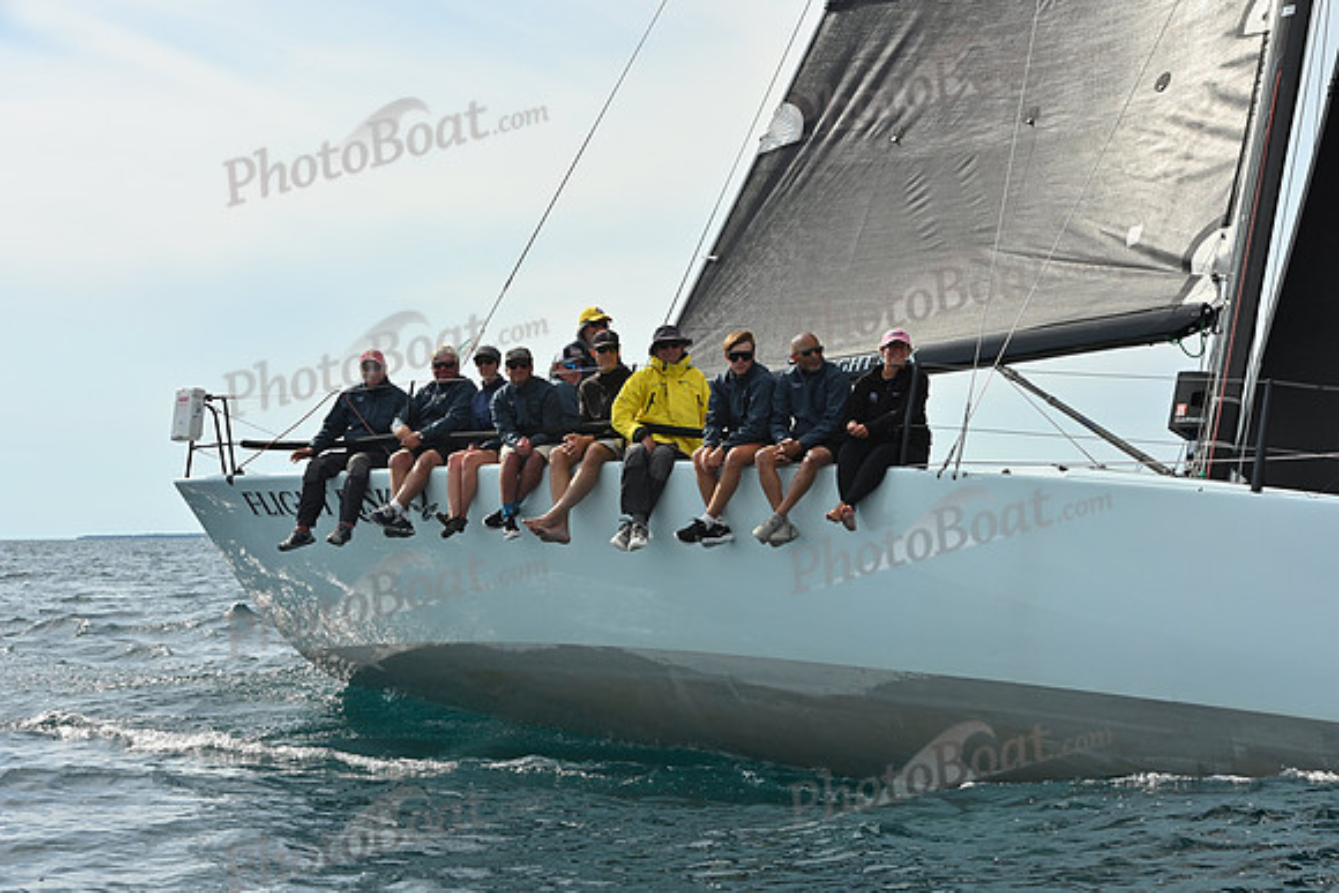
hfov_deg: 28.8
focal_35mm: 70
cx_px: 670
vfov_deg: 19.5
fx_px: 2604
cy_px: 446
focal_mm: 70
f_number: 10
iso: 320
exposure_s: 1/1000
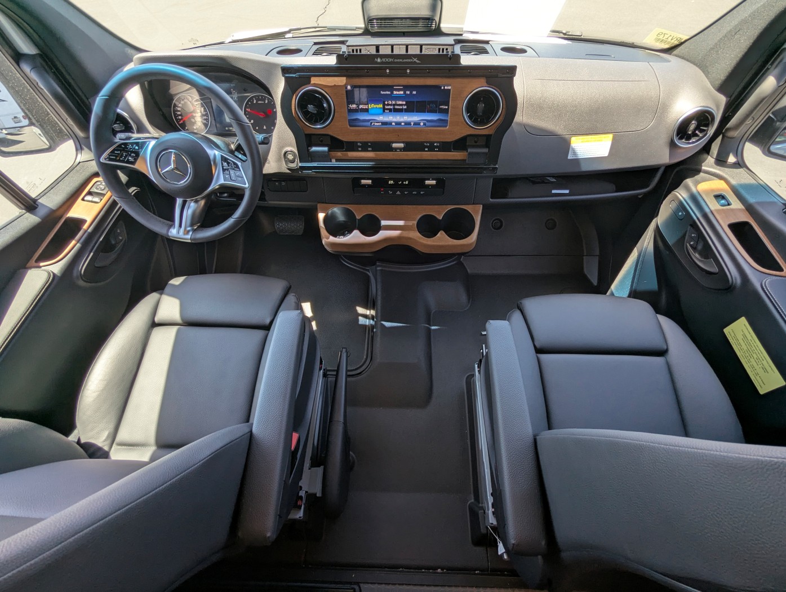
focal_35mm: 16
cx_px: 393
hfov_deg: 94.4
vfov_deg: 78.2
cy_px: 296
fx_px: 364
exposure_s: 1/162
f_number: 2.2
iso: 45
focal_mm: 2.35
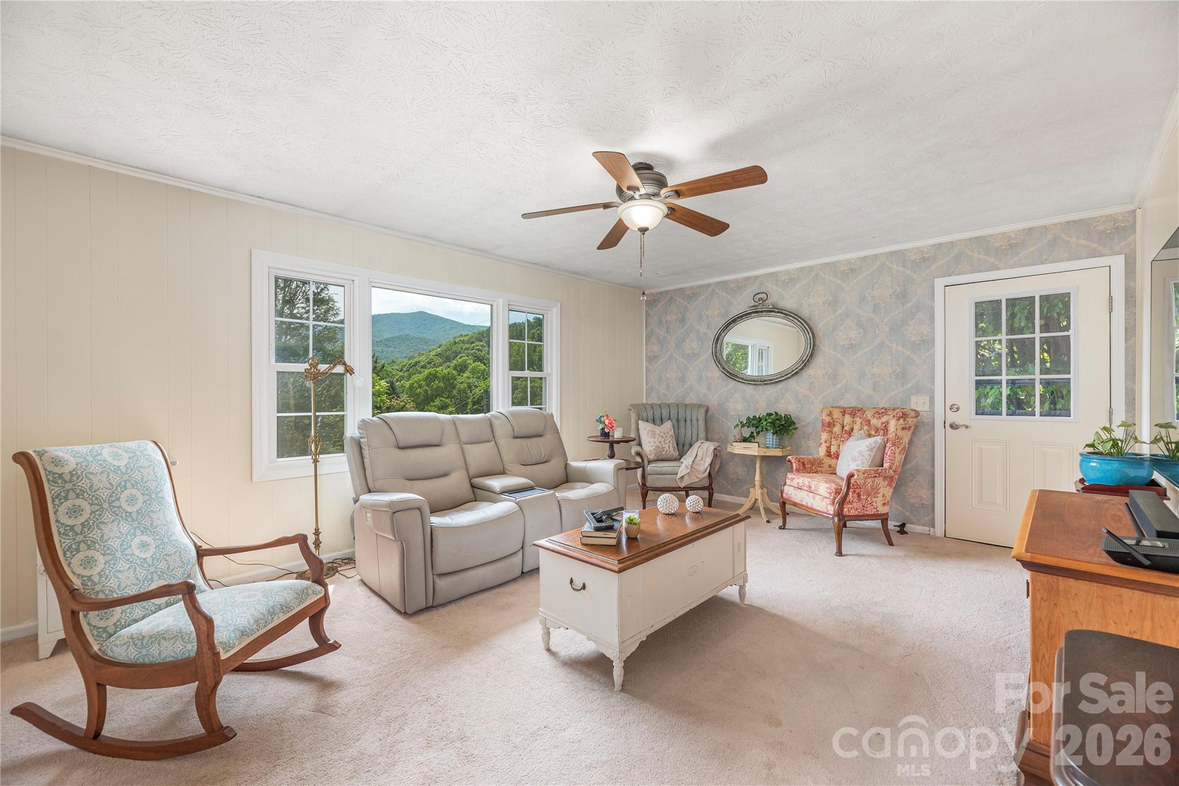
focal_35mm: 14
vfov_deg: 81.2
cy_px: 393
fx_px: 459
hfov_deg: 104.2
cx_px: 590
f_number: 8
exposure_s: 1/100
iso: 320
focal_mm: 14
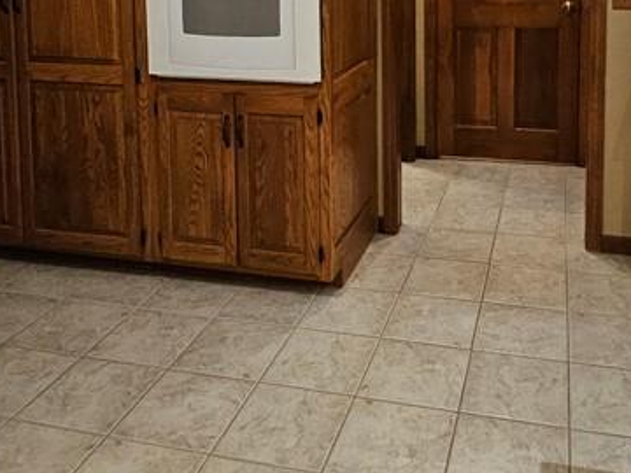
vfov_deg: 35.1
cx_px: 401
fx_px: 674
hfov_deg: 49.6
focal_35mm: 37
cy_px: 0
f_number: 2.2
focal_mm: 1.74
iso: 320
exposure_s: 1/60
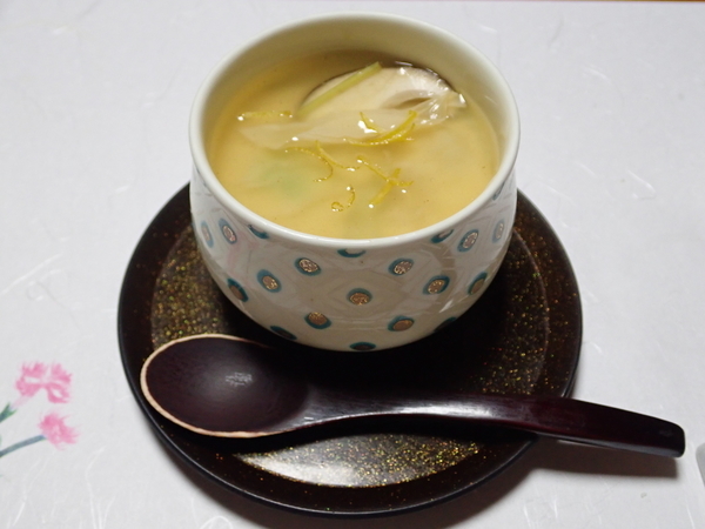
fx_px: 815
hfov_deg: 46.8
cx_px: 352
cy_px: 264
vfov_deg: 36.0
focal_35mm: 40
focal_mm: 7.34
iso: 640
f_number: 2.8
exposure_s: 1/40
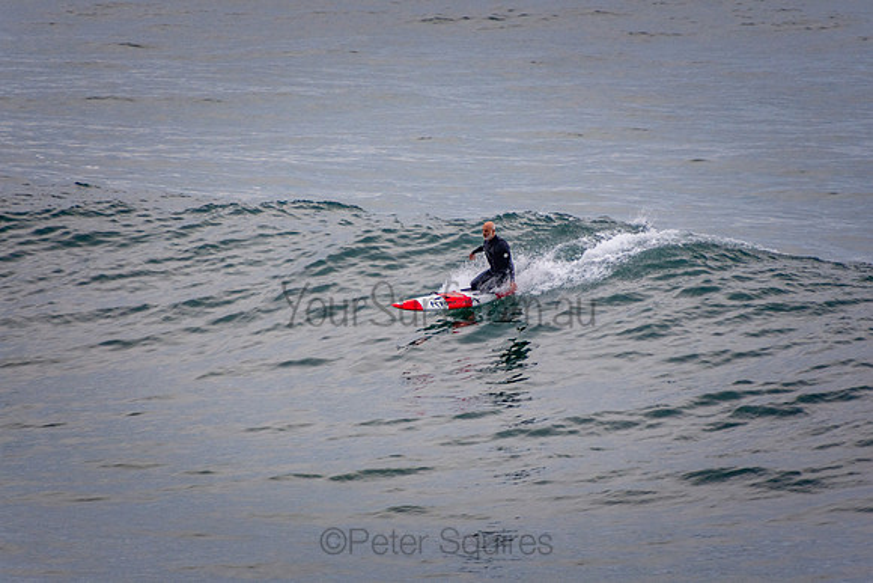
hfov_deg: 3.4
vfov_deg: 2.3
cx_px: 436
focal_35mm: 600
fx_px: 14553
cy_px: 292
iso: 800
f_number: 5.6
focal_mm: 400
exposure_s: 1/250
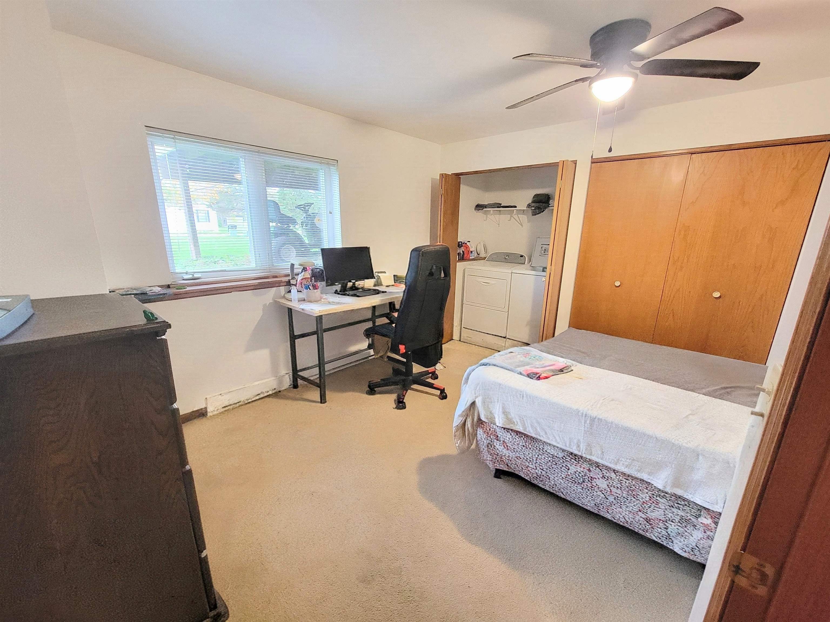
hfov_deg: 106.2
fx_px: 312
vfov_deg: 89.9
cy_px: 311
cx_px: 415
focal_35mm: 13
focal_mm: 2.2
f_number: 2.2
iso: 1250
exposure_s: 1/24
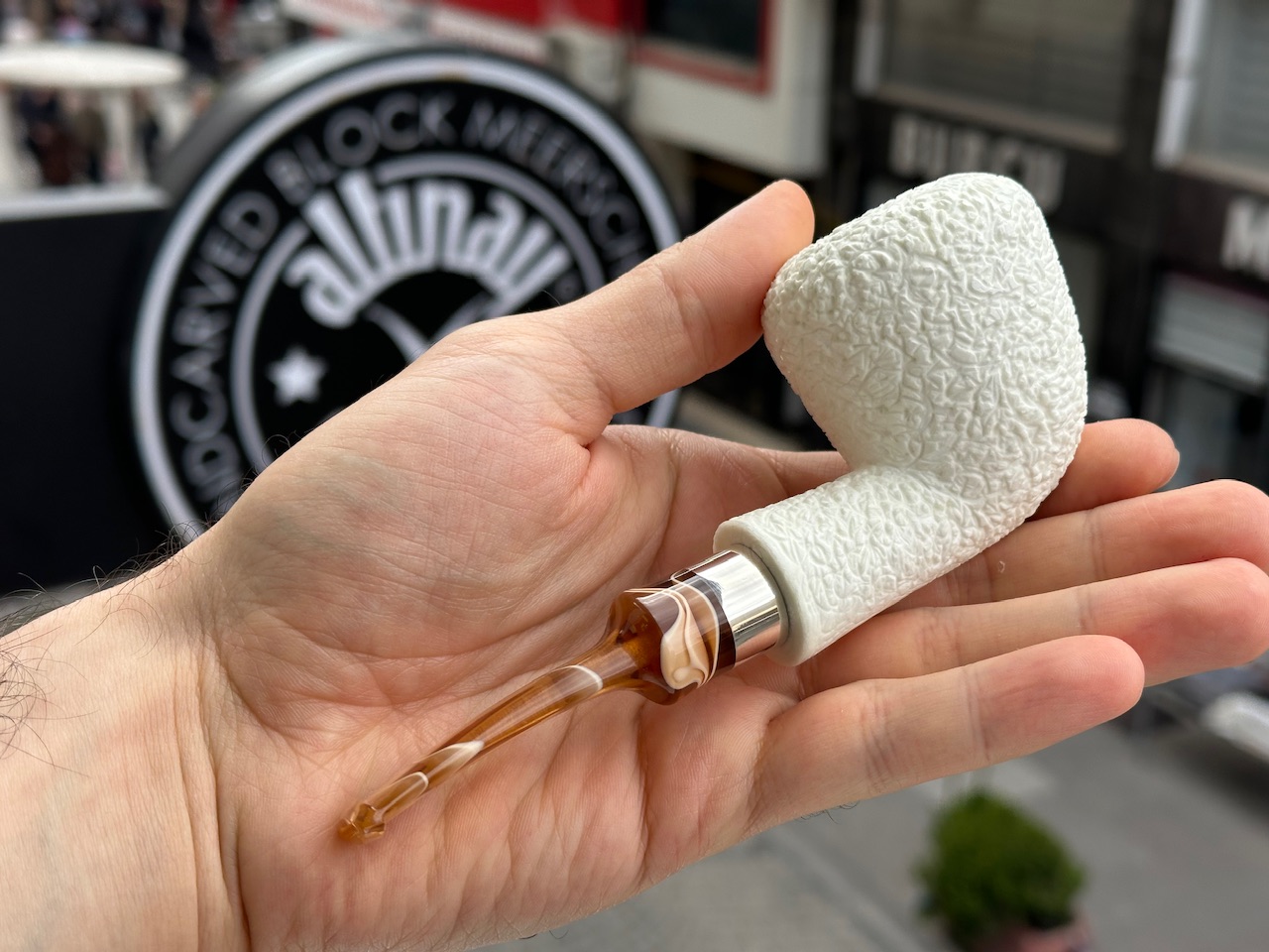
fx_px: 1760
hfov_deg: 39.7
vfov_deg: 30.3
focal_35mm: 48
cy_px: 476
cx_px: 634
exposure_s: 1/1030
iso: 64
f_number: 1.78
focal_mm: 6.86
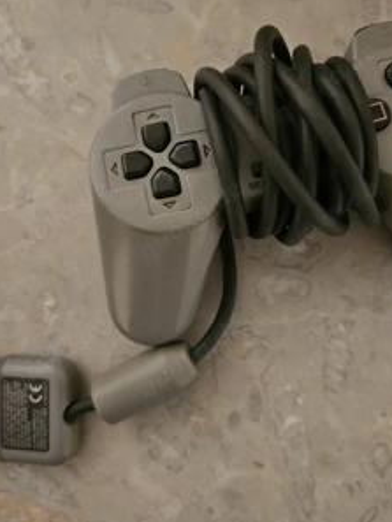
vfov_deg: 58.2
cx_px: 229
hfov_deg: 45.3
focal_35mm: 31
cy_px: 239
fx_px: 468
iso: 1000
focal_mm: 6.3
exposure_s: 1/25.1
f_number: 1.7
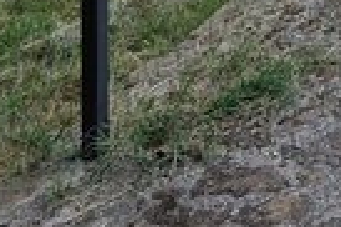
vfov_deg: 9.4
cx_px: 814
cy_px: -525
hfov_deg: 14.0
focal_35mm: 102
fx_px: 965
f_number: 8
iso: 200
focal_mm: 14
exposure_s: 1/250
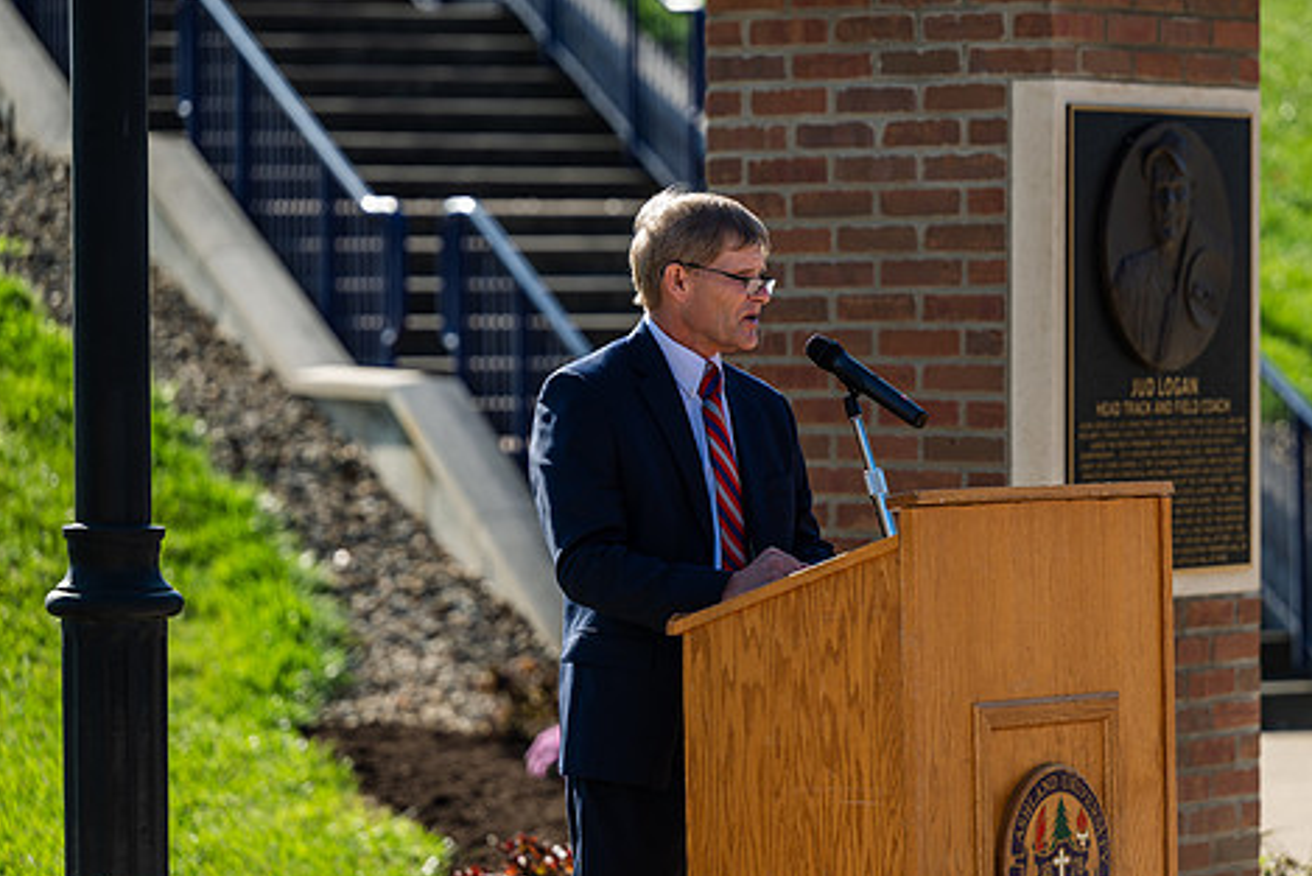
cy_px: 404
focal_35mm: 173
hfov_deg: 11.9
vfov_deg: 7.9
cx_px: 789
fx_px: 6306
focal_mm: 140
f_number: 3.2
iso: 40
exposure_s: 1/400
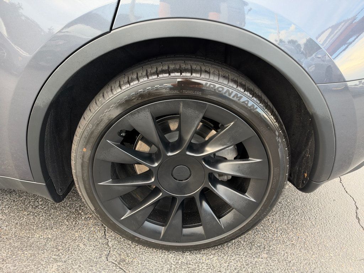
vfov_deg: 56.8
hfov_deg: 71.6
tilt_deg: -30.0
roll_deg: -2.0
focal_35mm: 24
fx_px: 252
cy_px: 136
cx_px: 182
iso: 200
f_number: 1.8
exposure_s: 1/121
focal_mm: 6.93
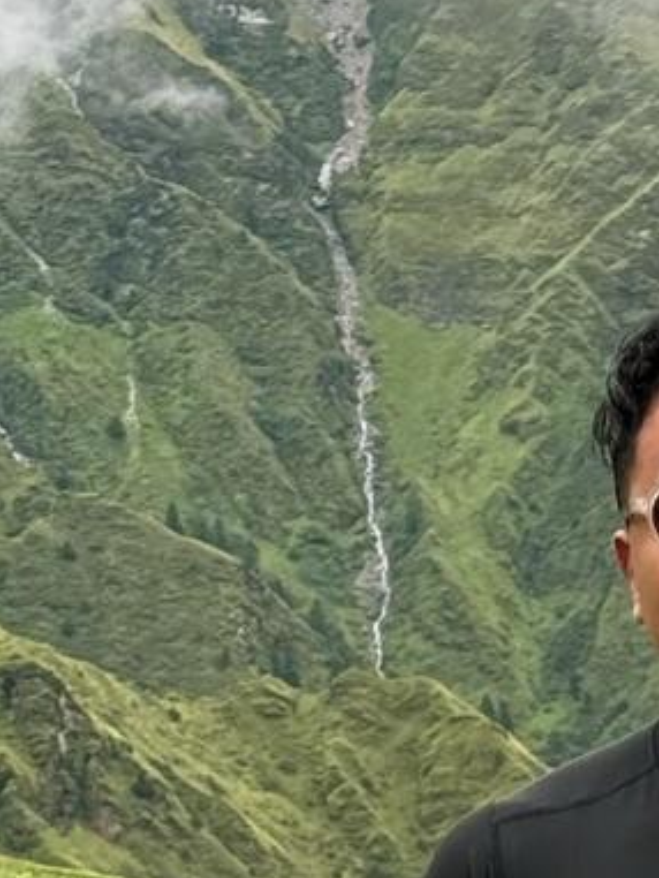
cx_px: 846
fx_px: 6139
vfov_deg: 8.0
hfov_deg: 6.1
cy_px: 1270
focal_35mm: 242
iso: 100
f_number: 1.78
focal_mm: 6.76
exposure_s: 1/846
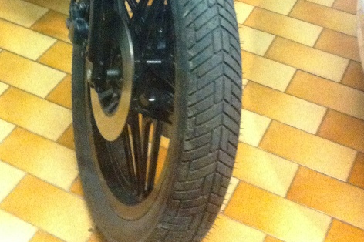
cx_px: 153
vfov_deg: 17.6
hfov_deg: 27.3
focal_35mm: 74
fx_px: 748
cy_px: -45
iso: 800
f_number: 2.8
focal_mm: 3.85
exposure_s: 1/15
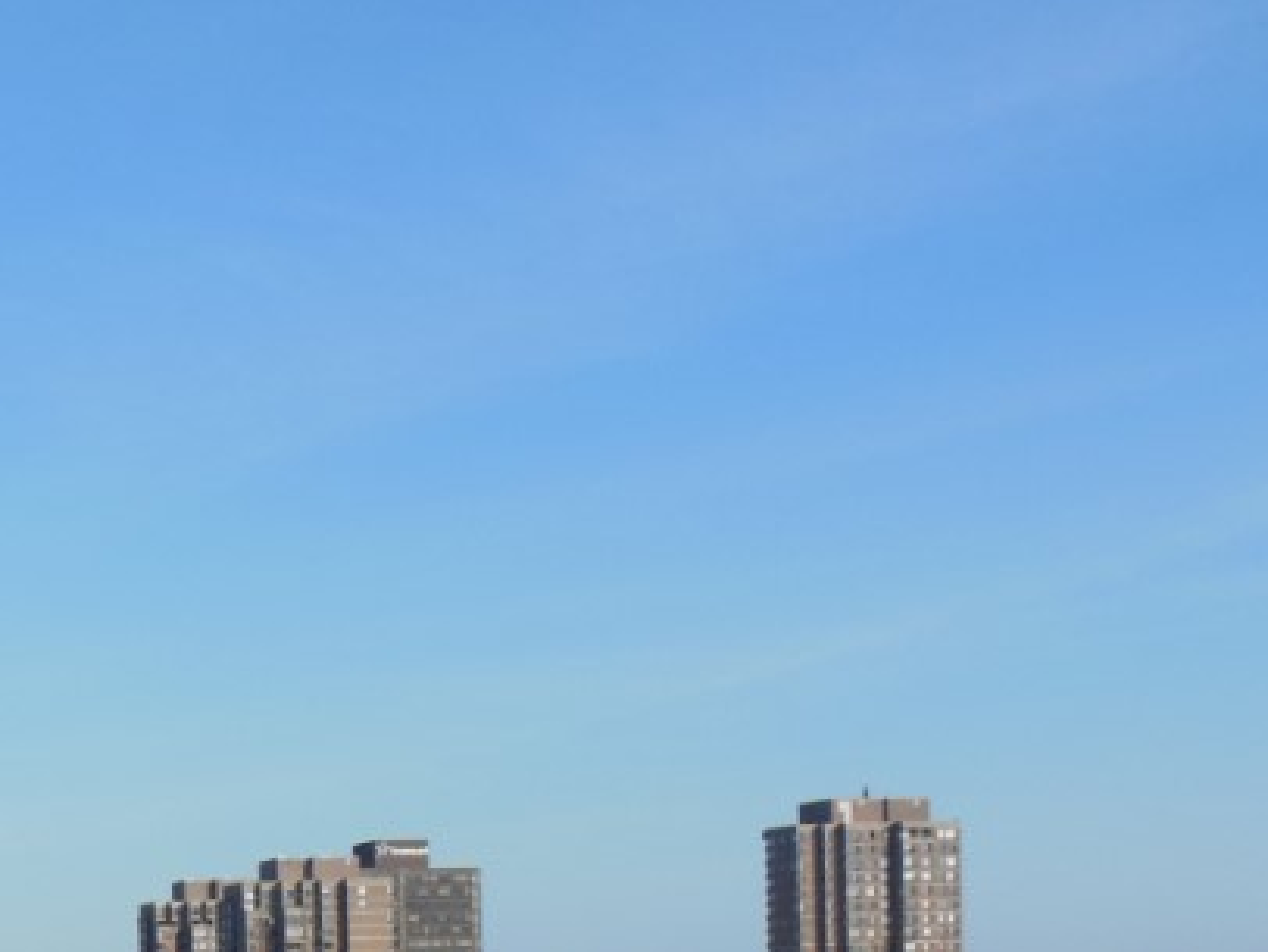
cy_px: 1146
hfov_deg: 29.1
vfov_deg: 21.6
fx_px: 2309
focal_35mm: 63
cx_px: 50
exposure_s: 1/1500
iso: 125
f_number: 3.2
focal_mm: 4.5
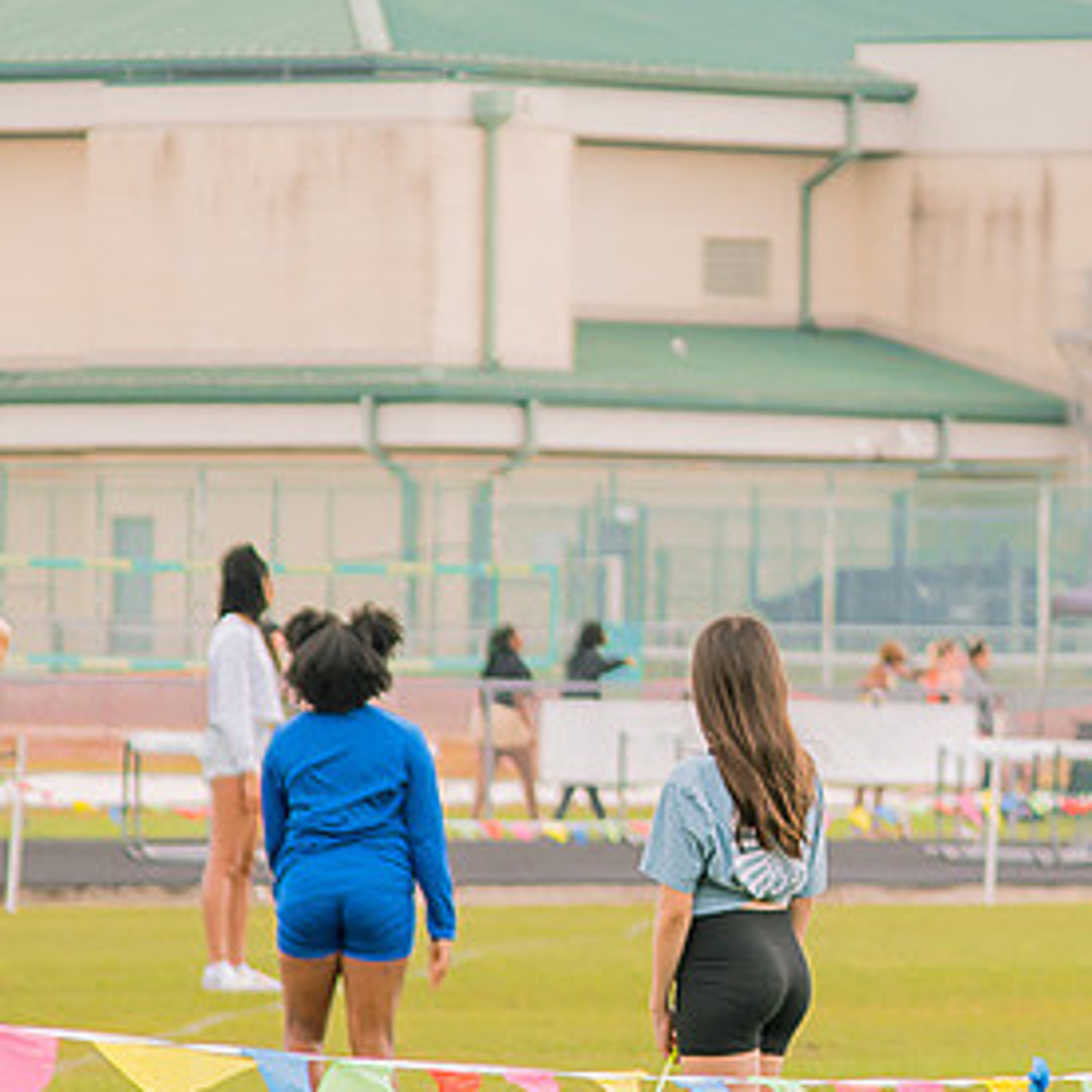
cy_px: 487
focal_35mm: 455
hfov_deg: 3.8
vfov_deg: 3.9
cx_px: 984
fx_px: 16239
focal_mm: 120
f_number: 4
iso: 200
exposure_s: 1/200
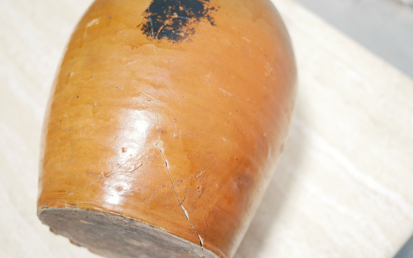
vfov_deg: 29.8
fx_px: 484
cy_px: 142
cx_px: 205
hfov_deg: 46.2
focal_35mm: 43
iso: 500
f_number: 1.7
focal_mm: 20
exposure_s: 1/60
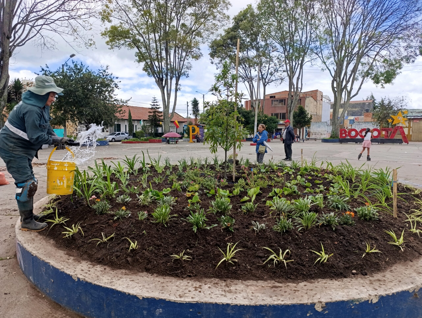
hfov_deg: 73.8
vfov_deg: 59.0
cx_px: 211
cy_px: 159
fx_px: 281
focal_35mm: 23
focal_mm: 6.14
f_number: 1.6
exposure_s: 1/209
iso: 50
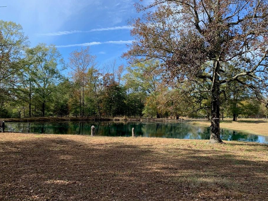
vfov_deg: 48.2
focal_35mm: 29
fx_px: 225
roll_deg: -0.7
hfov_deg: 61.6
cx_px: 141
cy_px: 106
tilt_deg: +0.9
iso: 25
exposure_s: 1/1011
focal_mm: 4.25
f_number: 1.8
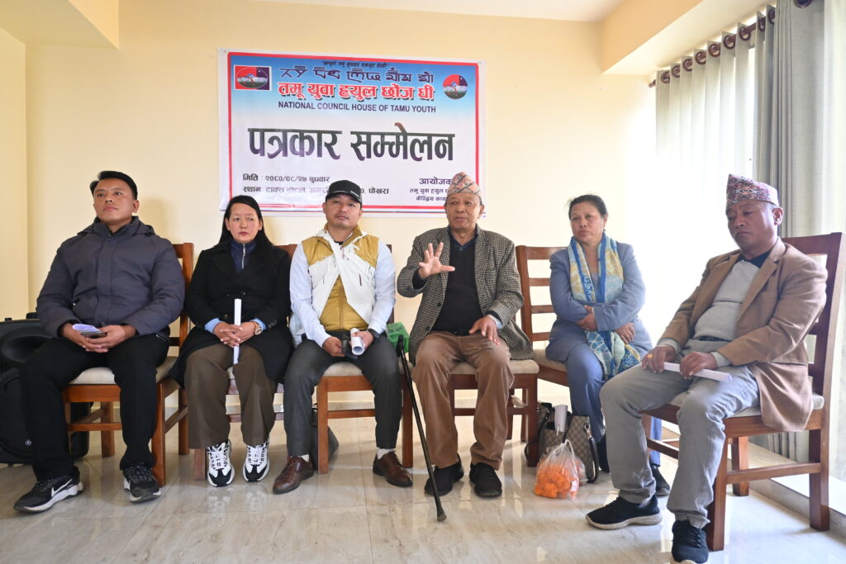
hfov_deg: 67.4
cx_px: 423
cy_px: 282
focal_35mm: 27
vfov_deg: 47.9
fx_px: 635
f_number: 3.5
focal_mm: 18
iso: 1100
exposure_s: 1/125
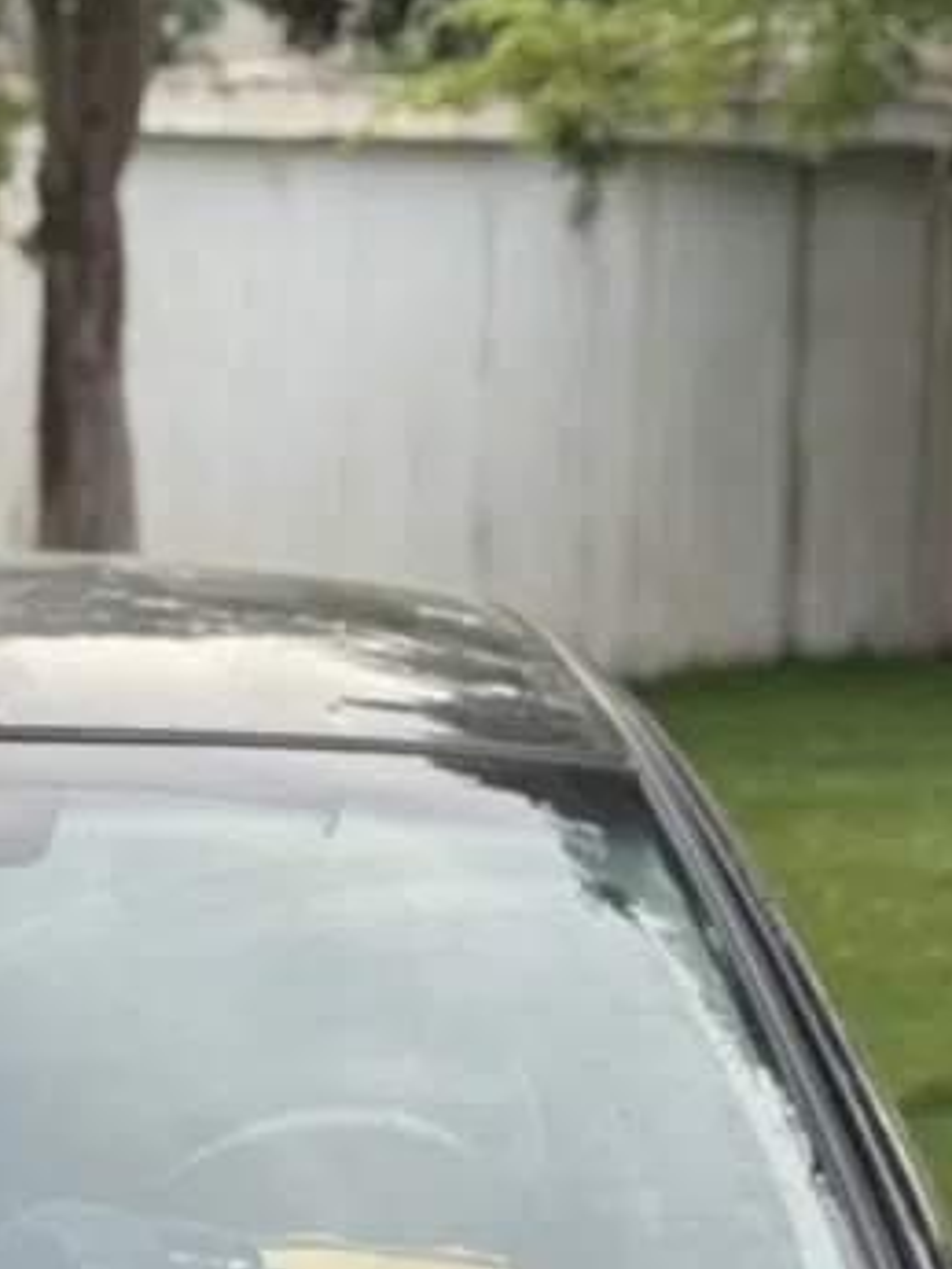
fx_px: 6963
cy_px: 1672
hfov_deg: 7.8
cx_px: -96
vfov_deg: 10.2
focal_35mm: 190
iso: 100
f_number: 1.78
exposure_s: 1/94
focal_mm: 6.76
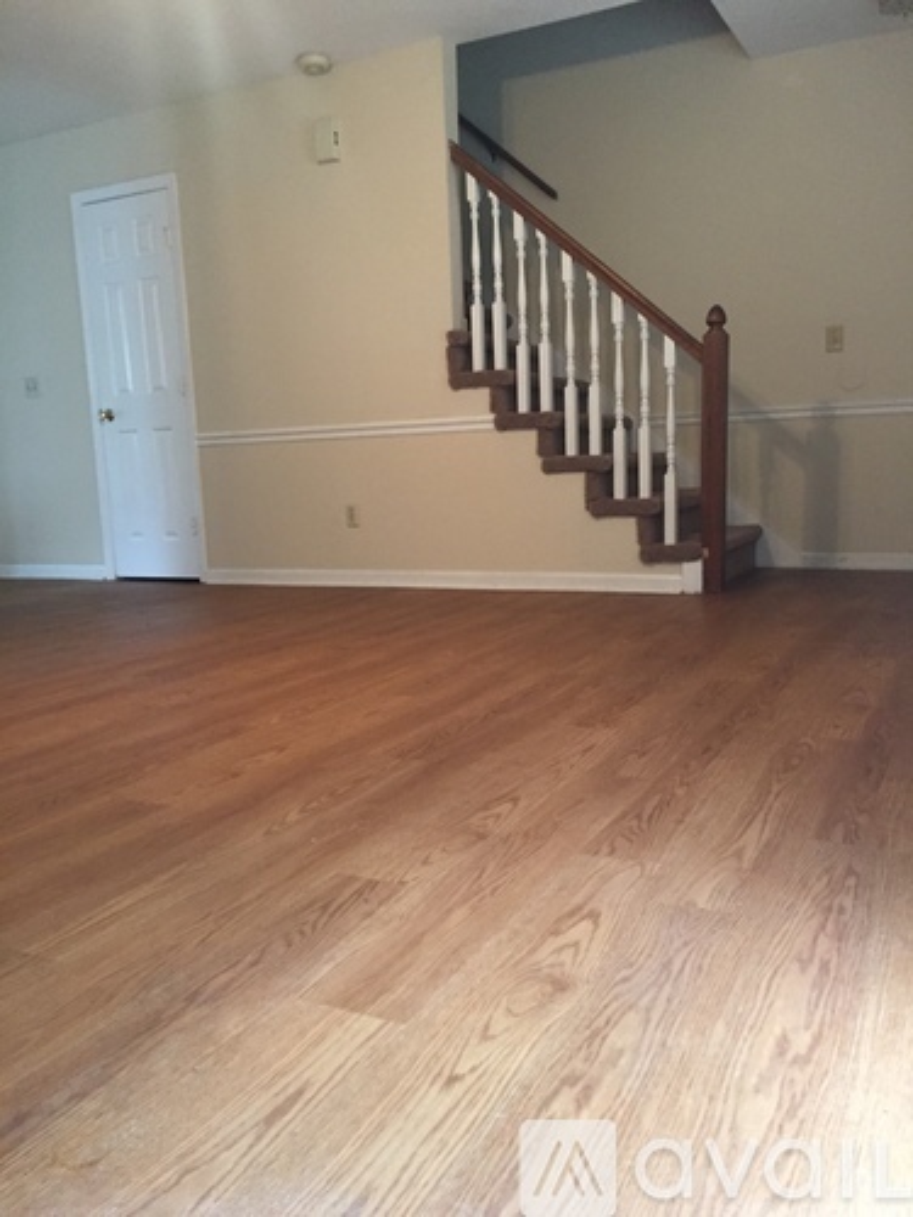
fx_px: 1020
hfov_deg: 48.2
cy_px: 608
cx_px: 456
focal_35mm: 29
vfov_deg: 61.7
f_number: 2.2
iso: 200
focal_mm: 4.15
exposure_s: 1/30
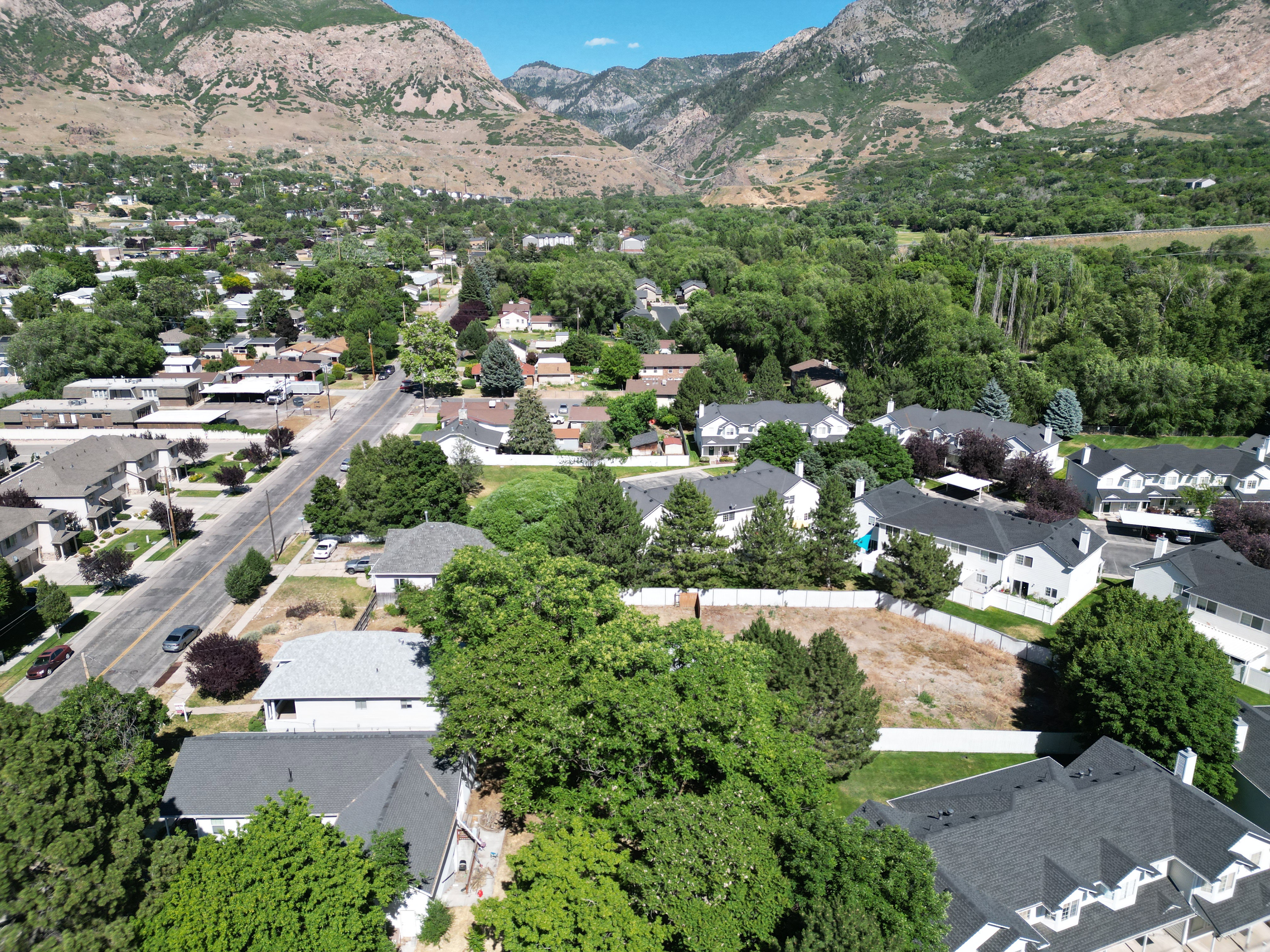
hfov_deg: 71.6
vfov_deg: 56.8
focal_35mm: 24
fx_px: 881
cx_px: 635
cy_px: 476
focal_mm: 6.72
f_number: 1.7
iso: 150
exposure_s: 1/3200
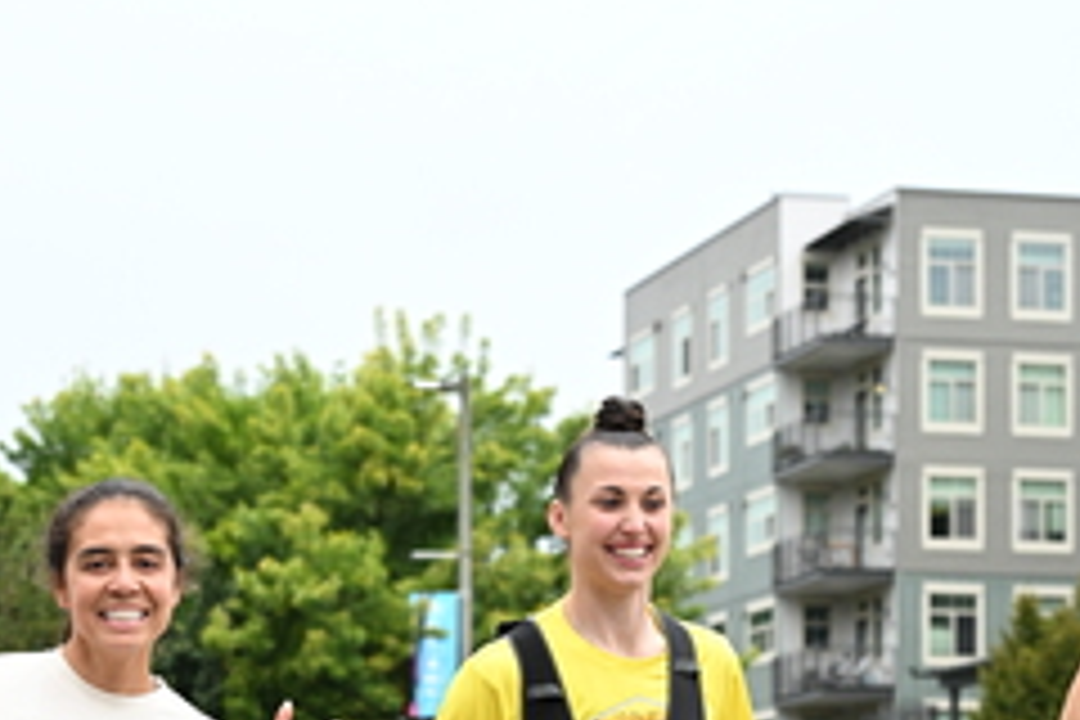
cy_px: 819
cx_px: 263
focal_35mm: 117
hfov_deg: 17.4
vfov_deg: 11.5
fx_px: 3510
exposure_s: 1/800
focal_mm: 51
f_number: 4
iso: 1600
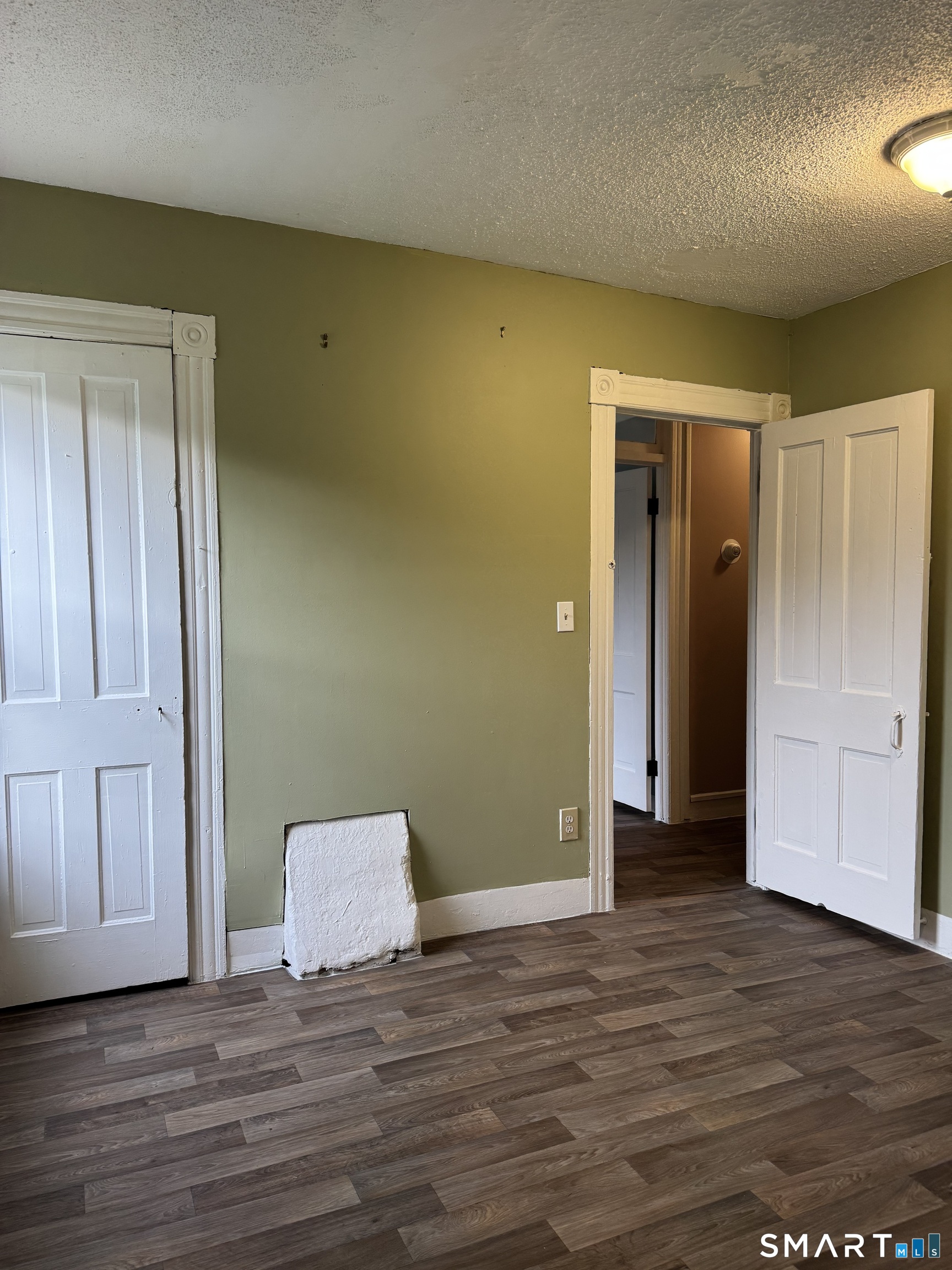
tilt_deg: -3.0
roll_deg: +0.5
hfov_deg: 56.8
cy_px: 635
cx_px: 476
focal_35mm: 24
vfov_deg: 71.6
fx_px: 880
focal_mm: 6.76
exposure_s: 1/120
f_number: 1.78
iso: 160
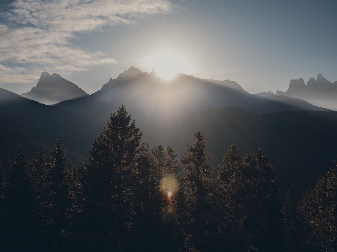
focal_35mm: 36
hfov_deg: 51.4
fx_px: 350
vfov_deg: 39.7
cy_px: 126
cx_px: 168
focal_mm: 44.9
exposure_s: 1/400
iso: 100
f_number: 6.4
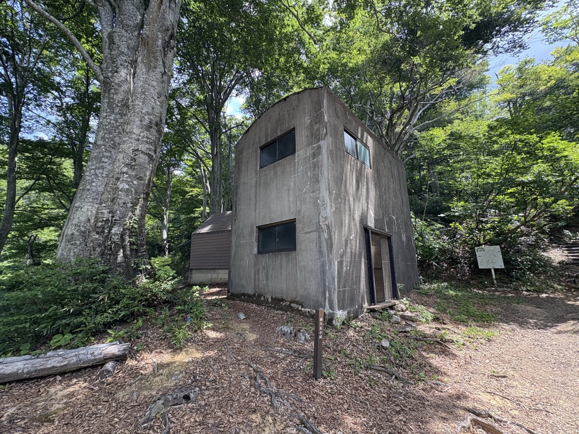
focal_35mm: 14
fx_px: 234
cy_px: 217
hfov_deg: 102.1
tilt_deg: +11.0
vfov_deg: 85.7
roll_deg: +0.6
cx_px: 290
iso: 40
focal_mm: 2.22
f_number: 2.2
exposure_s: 1/140
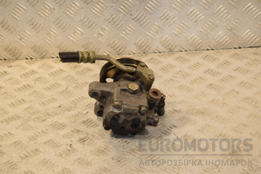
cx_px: 130
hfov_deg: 26.0
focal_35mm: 78
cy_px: 87
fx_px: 565
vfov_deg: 17.5
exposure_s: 1/200
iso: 800
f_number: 7.1
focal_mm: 52
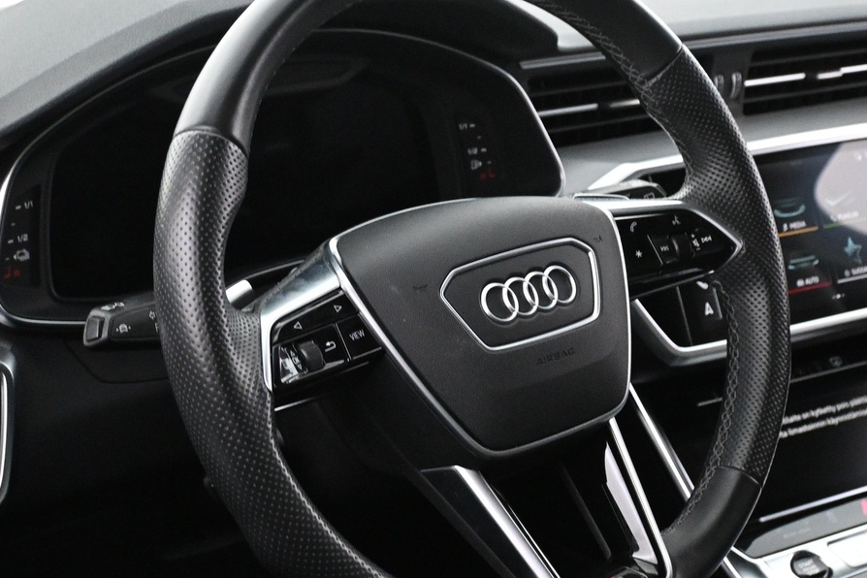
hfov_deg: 34.2
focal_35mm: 58
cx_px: 429
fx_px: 1408
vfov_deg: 23.2
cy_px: 332
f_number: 4
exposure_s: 1/30
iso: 4000
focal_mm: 21.5
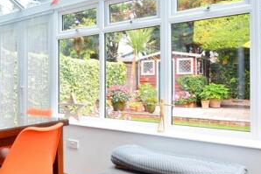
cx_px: 56
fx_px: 239
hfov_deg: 53.8
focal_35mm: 33
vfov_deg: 40.0
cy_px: 80
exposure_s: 1/200
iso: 400
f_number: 5.6
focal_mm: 10
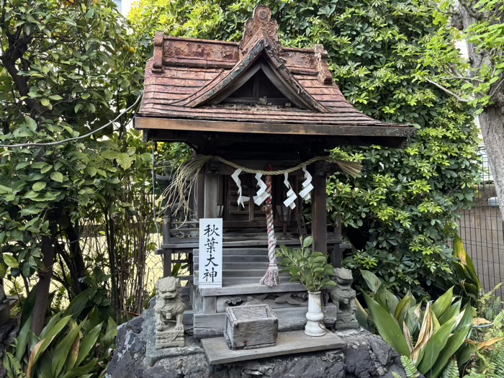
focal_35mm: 26
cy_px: 189
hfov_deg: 67.3
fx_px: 379
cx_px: 252
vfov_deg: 53.1
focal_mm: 5.96
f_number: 1.6
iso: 80
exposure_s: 1/121
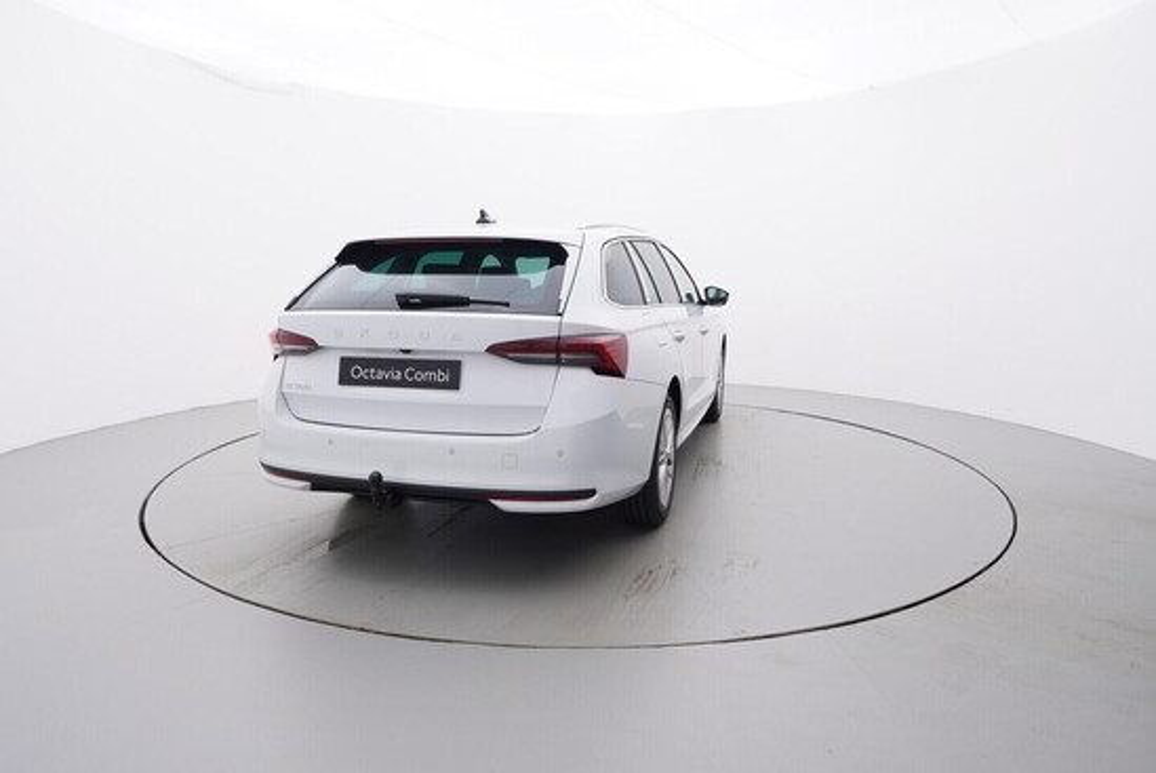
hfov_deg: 77.3
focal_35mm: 22
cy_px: 386
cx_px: 578
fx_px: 723
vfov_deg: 56.2
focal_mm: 15
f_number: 5
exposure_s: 1/80
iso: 200
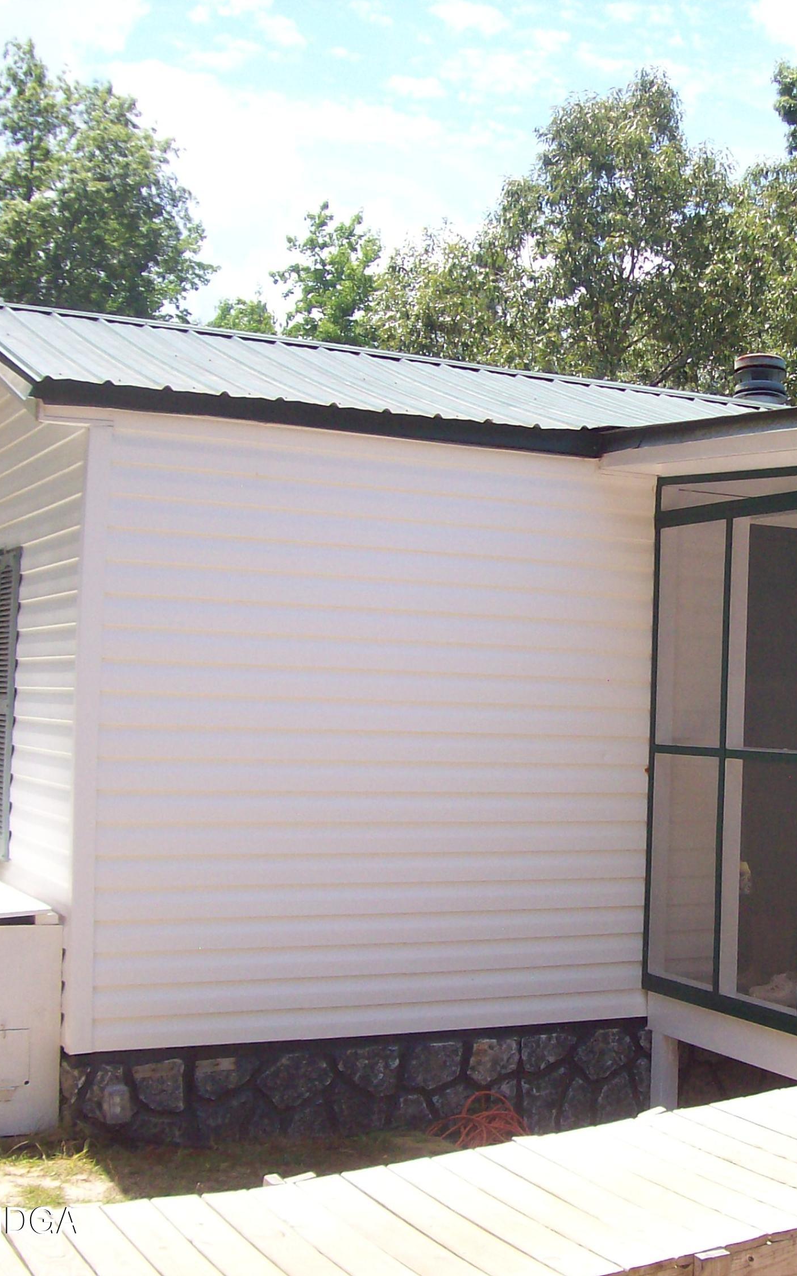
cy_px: 638
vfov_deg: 39.6
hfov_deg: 24.7
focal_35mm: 51
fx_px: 1773
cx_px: 702
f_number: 2.7
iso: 80
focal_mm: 6
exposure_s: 1/760
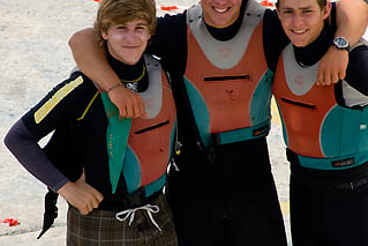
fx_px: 5584
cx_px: 243
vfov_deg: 2.5
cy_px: 138
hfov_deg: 3.8
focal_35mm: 546
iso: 100
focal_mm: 200
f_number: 9
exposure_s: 1/320
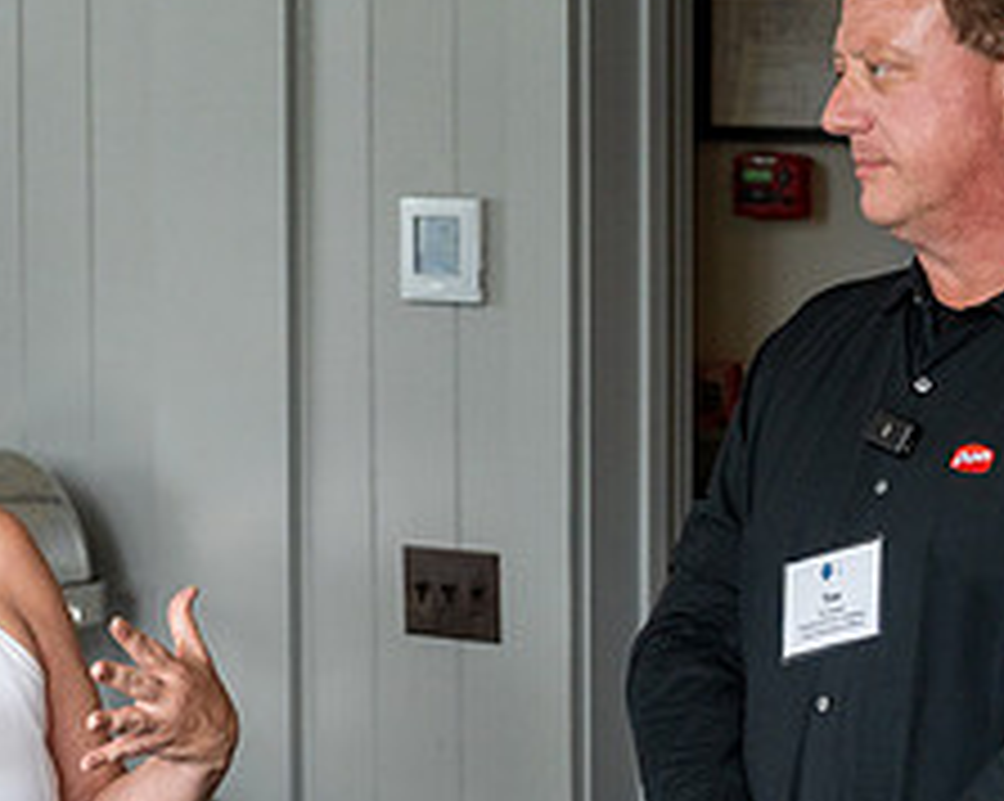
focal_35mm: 119
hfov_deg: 16.1
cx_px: 232
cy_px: 338
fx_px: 3533
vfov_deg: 12.9
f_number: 5
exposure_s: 1/640
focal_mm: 47
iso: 1000
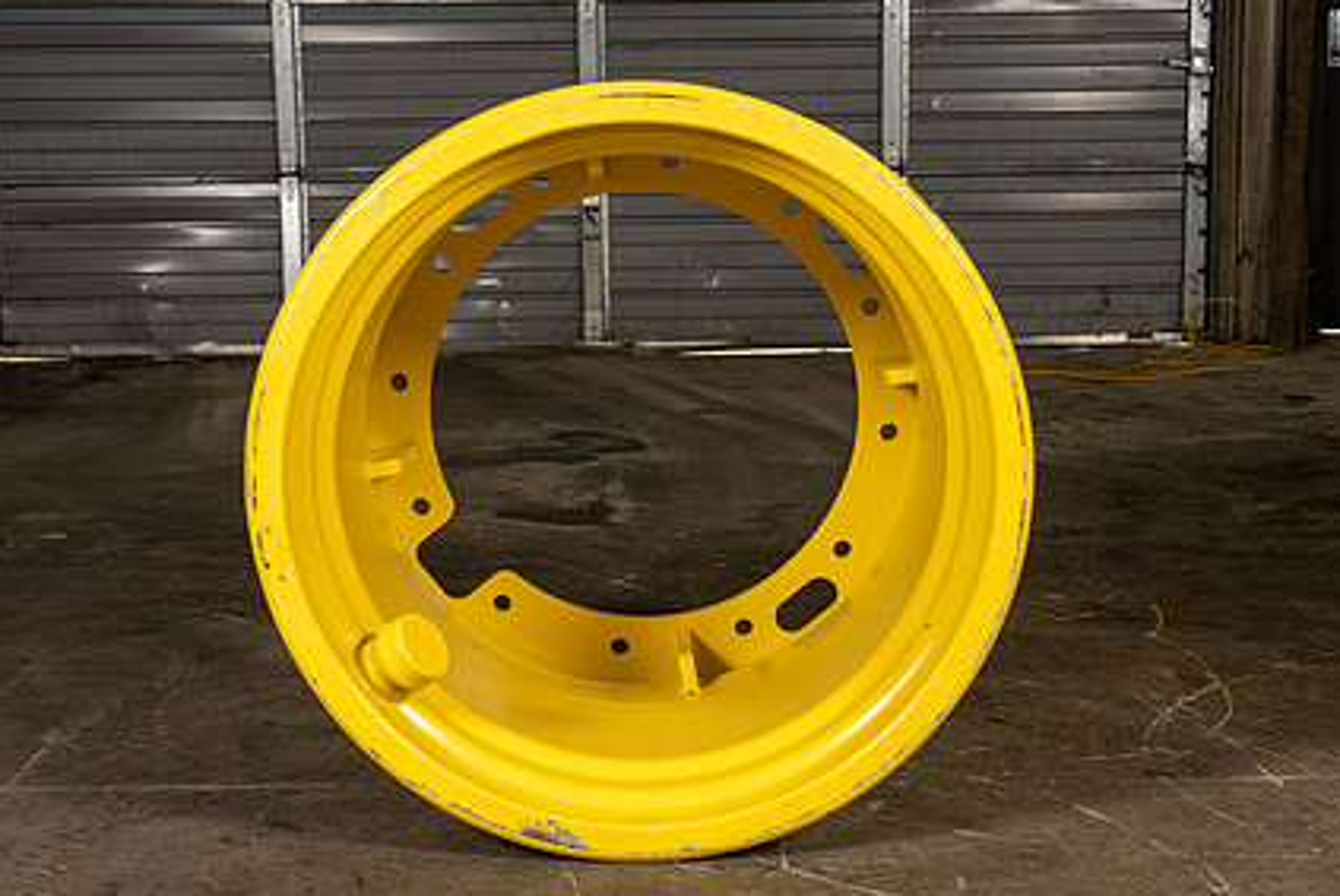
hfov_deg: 31.9
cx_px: 656
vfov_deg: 21.6
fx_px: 2347
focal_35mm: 63
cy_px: 502
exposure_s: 1/100
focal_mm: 46
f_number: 5.6
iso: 500
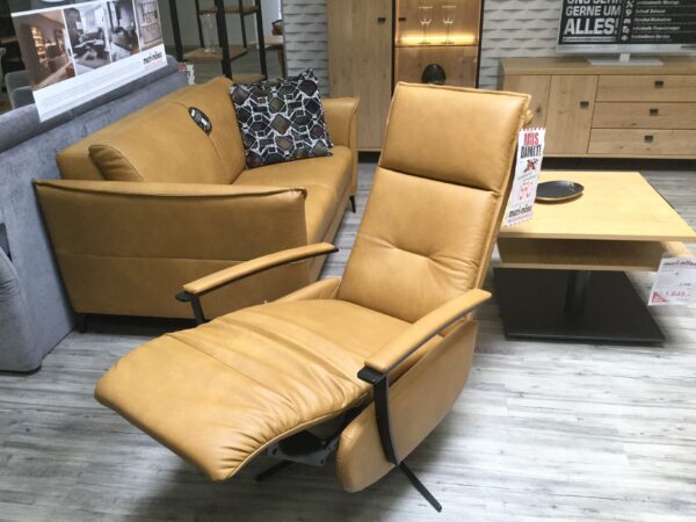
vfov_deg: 45.4
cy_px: 261
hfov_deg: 58.4
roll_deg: +0.4
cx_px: 348
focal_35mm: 31
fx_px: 623
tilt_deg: -26.7
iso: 50
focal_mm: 3.3
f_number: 2.4
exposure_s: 1/33
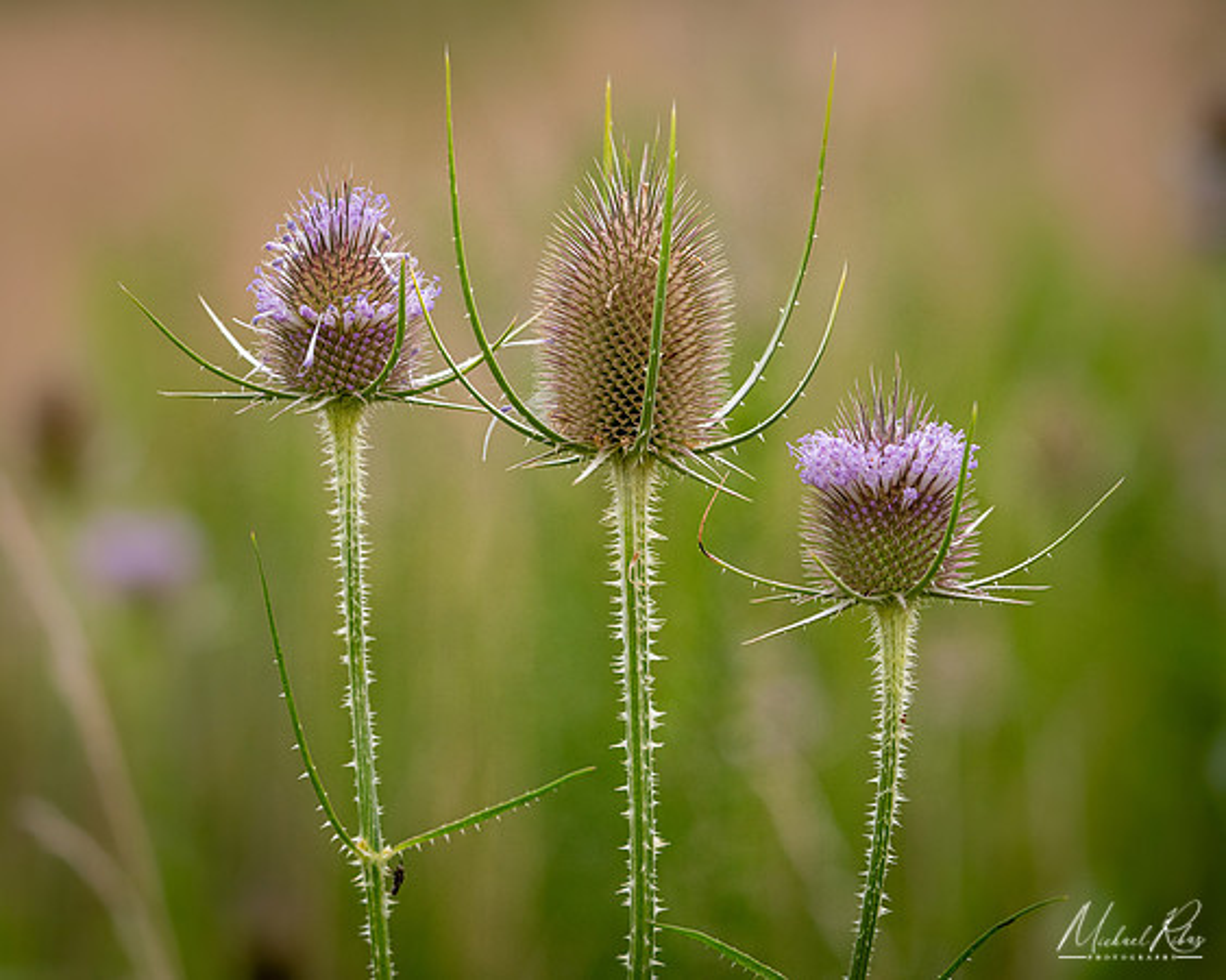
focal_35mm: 270
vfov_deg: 5.7
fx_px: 9809
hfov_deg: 7.1
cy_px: 463
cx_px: 385
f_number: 8
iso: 800
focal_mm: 210
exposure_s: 1/500
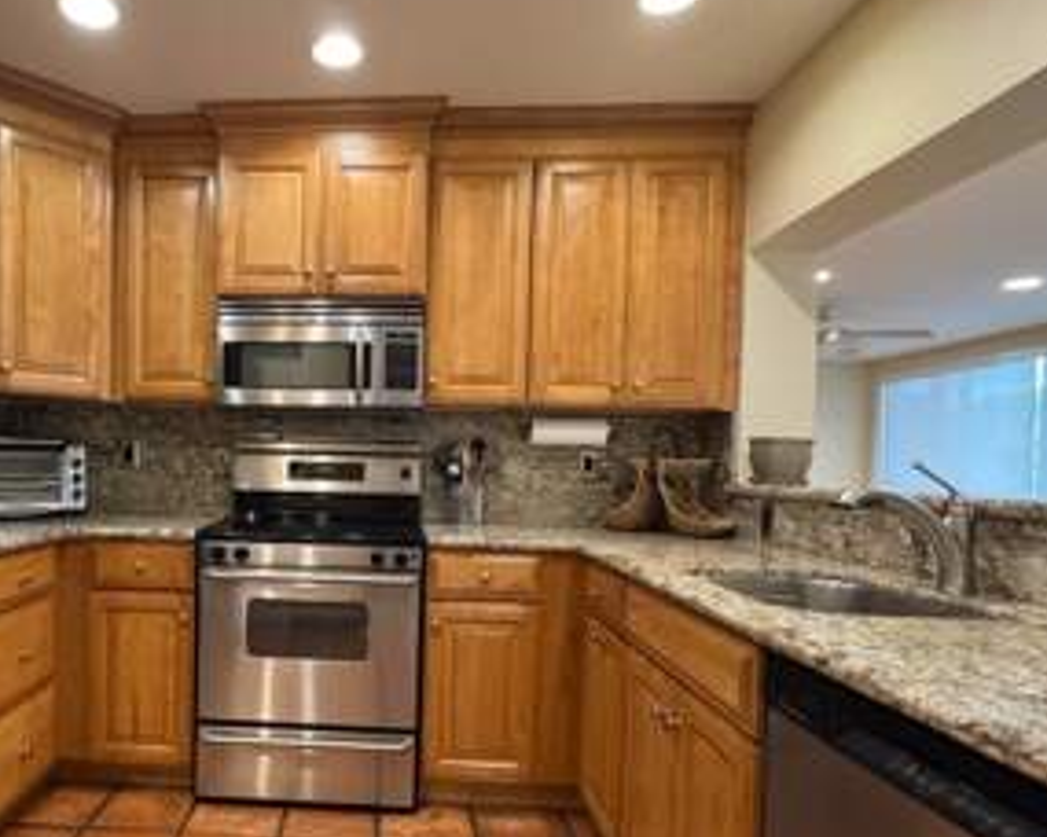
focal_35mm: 23
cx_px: 342
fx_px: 713
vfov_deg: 60.6
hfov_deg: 70.3
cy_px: 485
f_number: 2.2
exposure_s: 1/60
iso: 1000
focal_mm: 2.22
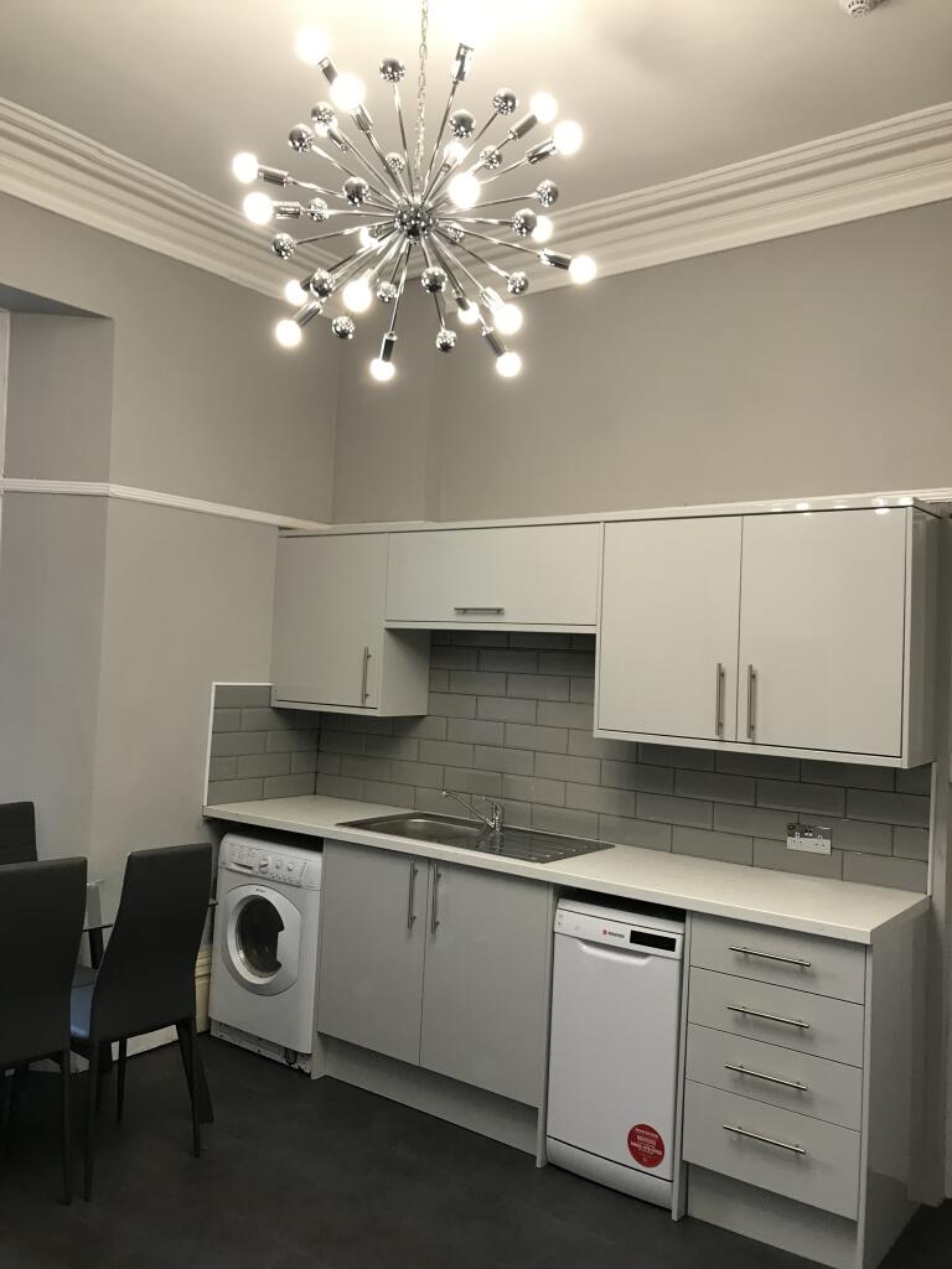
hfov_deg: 49.7
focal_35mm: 28
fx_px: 1027
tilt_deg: +2.7
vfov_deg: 63.4
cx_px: 476
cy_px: 634
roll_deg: -2.8
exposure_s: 1/33
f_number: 1.8
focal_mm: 3.99
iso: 25
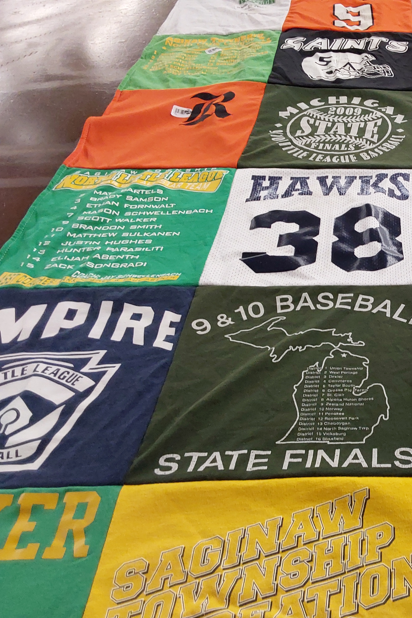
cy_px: 310
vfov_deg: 49.6
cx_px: 412
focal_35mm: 39
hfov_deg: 31.6
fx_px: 669
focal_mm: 2.91
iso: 125
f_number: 1.9
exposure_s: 1/60
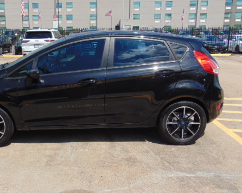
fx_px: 301
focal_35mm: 42
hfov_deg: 43.2
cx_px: 82
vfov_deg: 35.7
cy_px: 104
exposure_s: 1/320
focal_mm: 5.4
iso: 80
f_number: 8
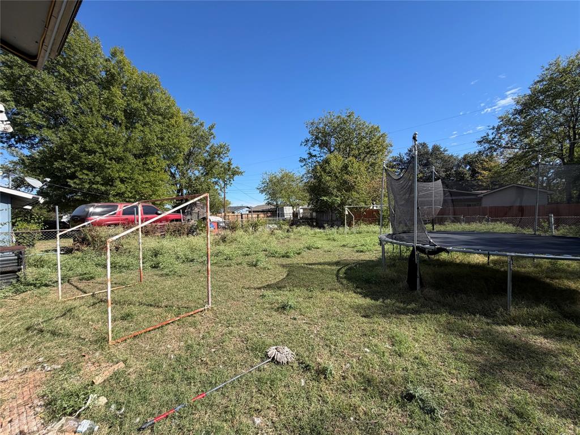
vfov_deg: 85.7
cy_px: 218
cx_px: 290
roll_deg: +0.7
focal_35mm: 14
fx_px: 235
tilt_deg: -1.3
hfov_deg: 102.1
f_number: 2.2
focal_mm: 2.22
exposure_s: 1/770
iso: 32
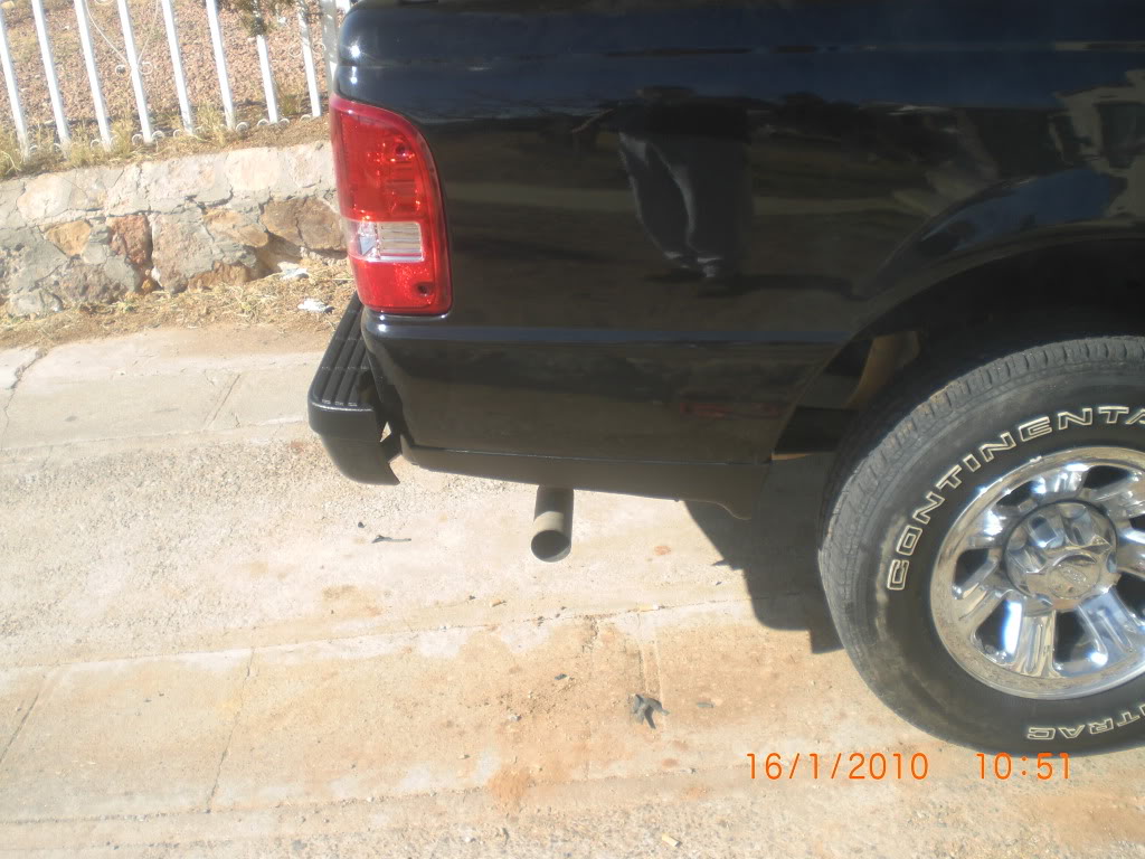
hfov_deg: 49.0
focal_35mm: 38
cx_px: 572
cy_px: 430
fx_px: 1257
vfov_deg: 37.7
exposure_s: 1/320
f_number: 3.1
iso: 50
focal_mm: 6.3
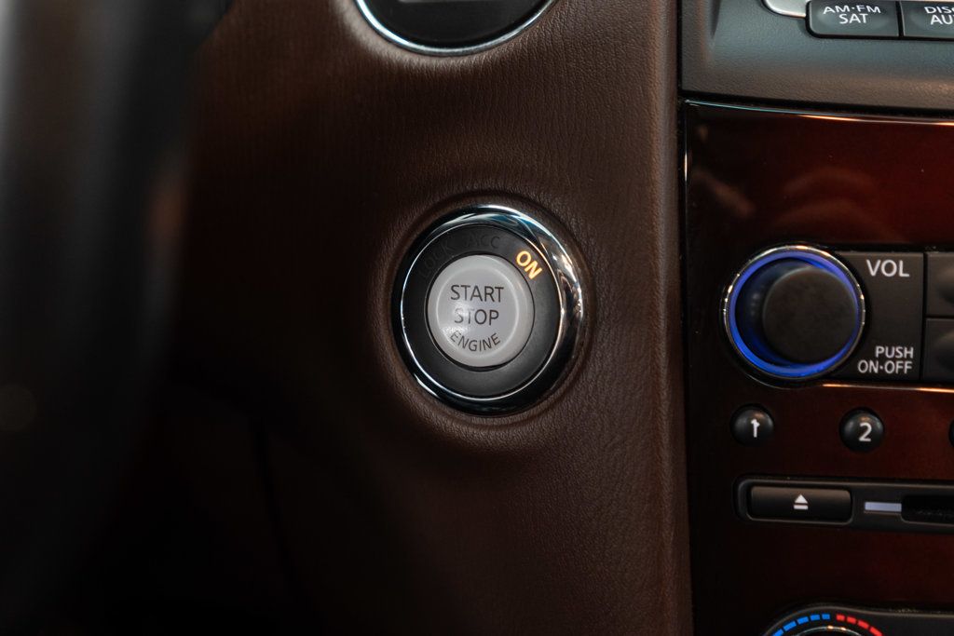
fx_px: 1113
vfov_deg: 31.9
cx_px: 477
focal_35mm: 42
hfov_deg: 46.4
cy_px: 318
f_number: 3.2
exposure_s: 1/50
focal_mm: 28
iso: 1000
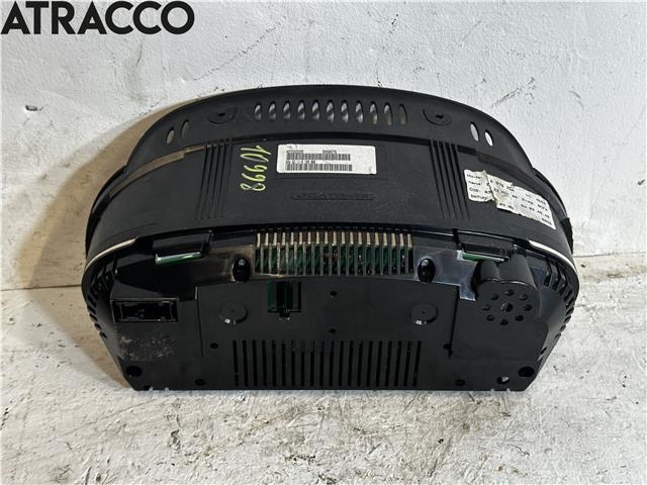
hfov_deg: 39.7
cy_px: 242
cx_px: 324
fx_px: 897
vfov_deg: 30.3
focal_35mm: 48
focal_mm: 6.86
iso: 125
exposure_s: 1/100
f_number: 1.78
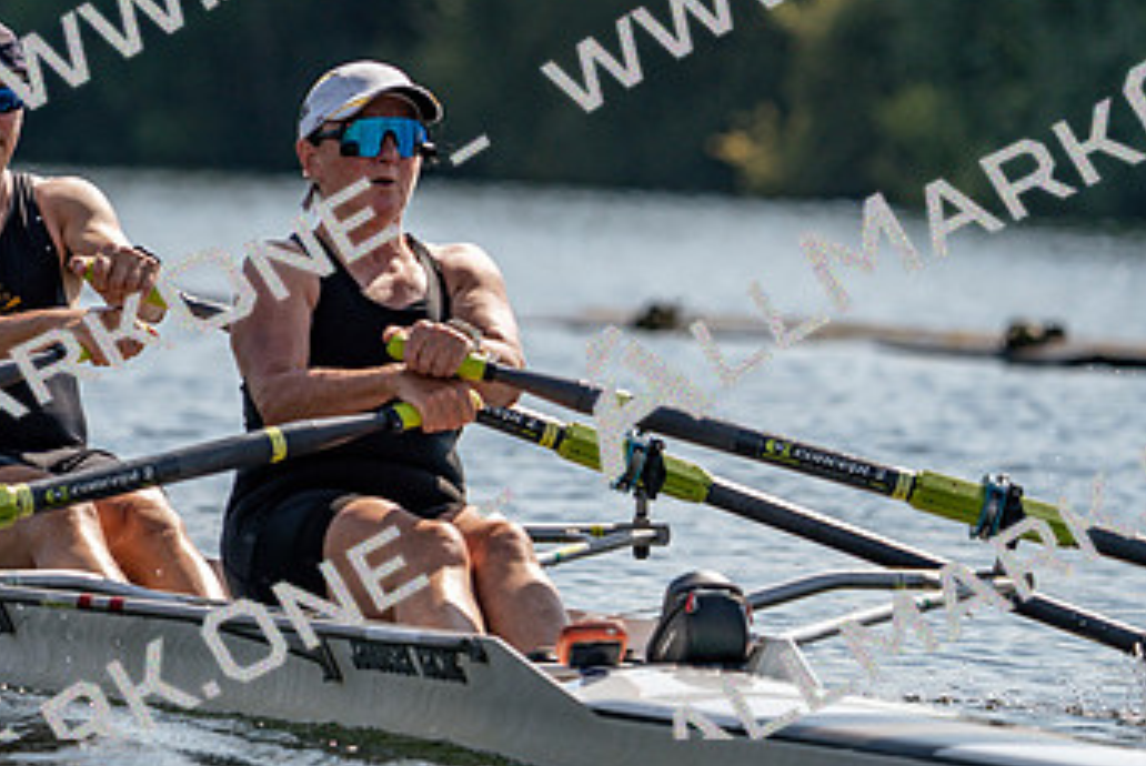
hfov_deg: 3.9
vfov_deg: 2.6
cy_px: 168
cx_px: 300
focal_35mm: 526
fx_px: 16758
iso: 200
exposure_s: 1/1600
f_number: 6.3
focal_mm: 312
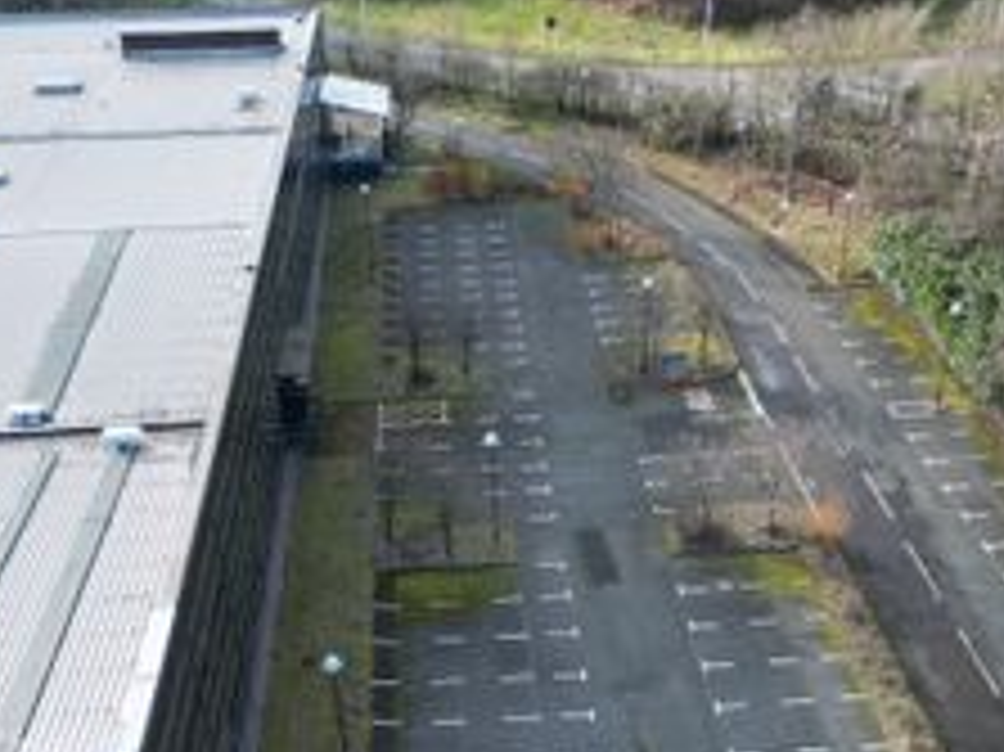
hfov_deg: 43.8
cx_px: 554
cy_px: 581
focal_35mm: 43
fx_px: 1246
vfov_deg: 32.8
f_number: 1.7
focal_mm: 6.72
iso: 200
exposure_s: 1/640
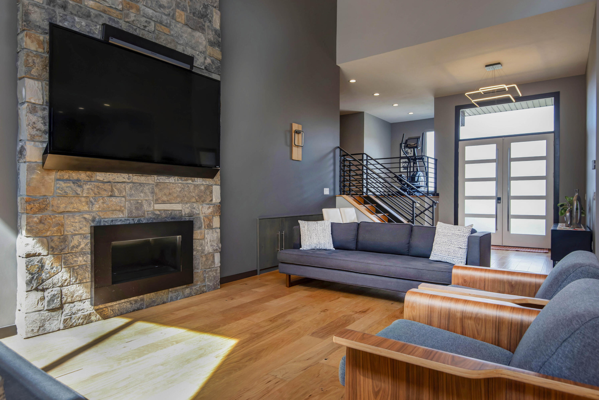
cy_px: 200
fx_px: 366
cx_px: 300
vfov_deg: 57.3
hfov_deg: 78.6
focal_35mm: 22
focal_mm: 22
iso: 400
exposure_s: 1/100
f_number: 6.3
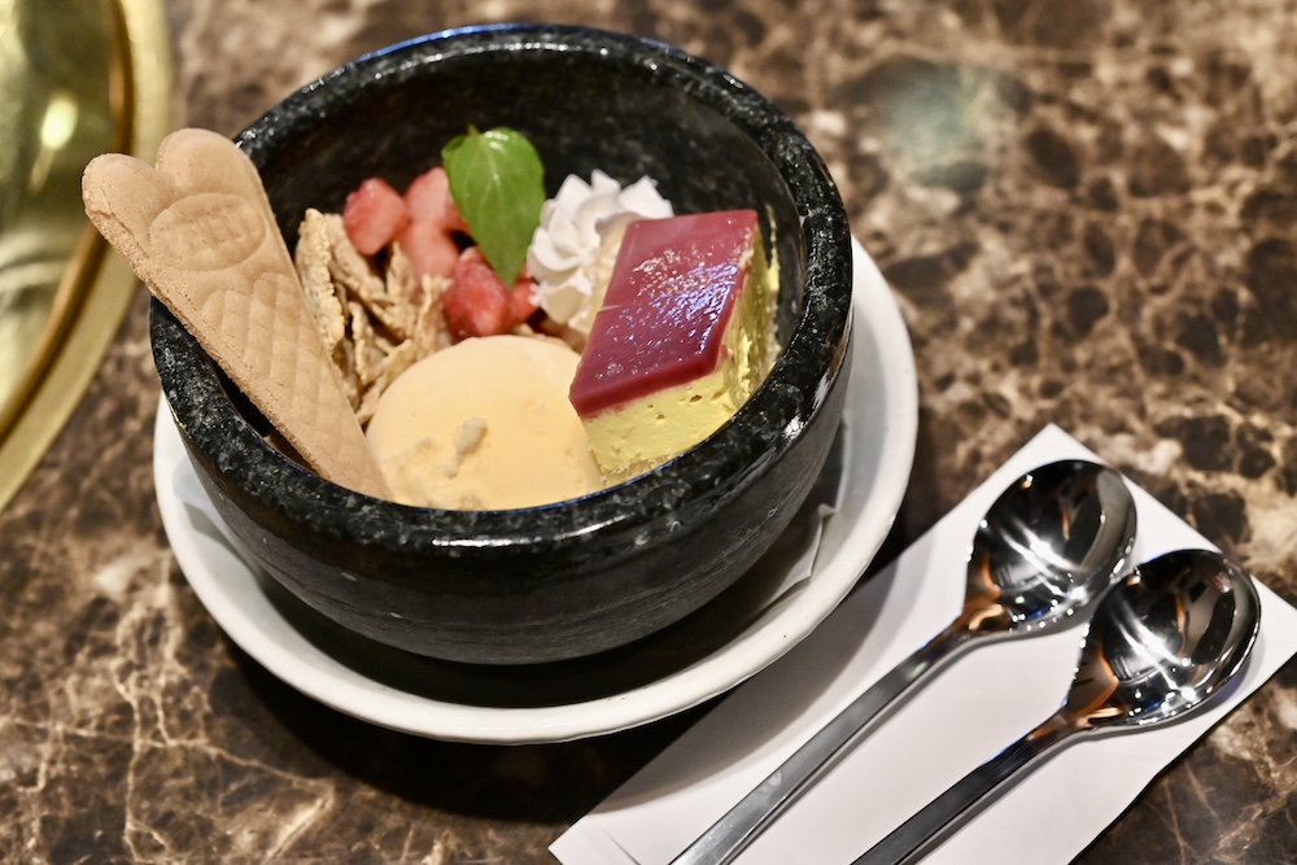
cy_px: 432
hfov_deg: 33.4
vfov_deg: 22.6
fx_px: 2162
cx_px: 648
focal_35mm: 60
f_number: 6.3
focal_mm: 60
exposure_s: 1/160
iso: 6400
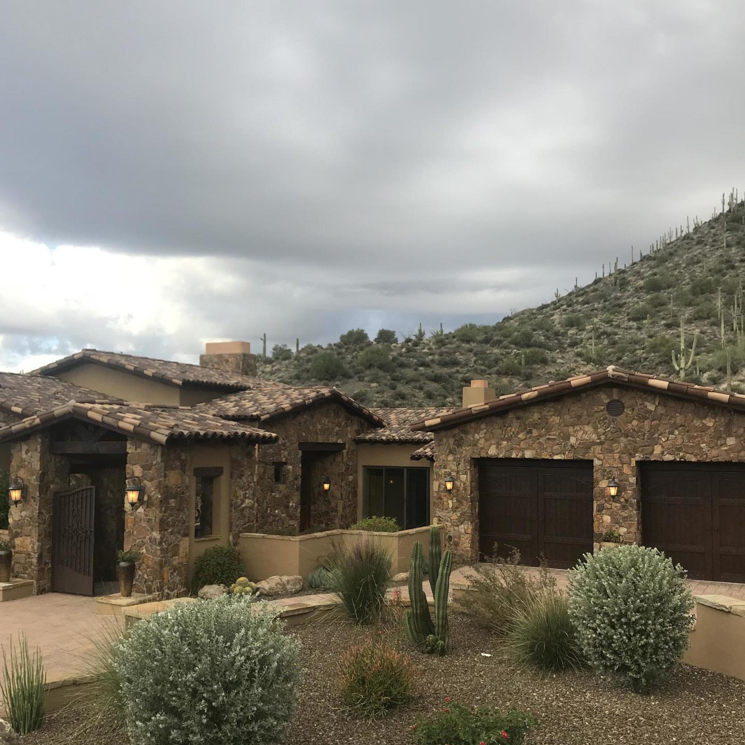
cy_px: 414
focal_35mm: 34
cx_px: 365
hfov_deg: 48.4
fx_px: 828
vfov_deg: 48.4
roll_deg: -1.0
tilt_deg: +4.8
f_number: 1.8
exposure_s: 1/731
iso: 20
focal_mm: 3.99
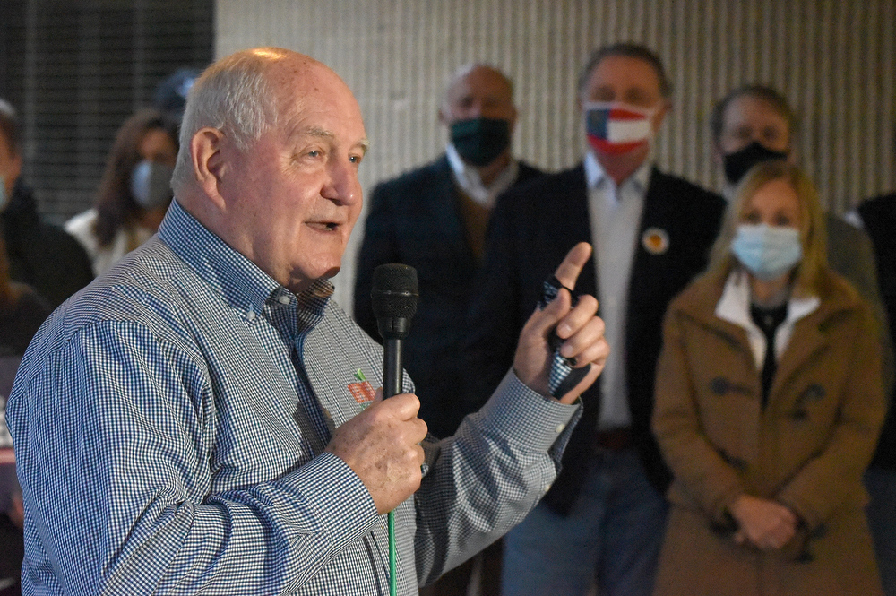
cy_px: 298
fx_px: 2611
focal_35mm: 105
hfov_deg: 19.5
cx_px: 448
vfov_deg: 13.0
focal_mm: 105
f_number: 6.3
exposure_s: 1/200
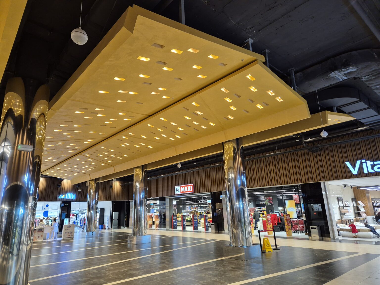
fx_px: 252
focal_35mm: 23
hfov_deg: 73.9
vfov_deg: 58.9
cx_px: 190
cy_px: 142
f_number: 1.8
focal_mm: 5.4
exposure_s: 1/100
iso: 200
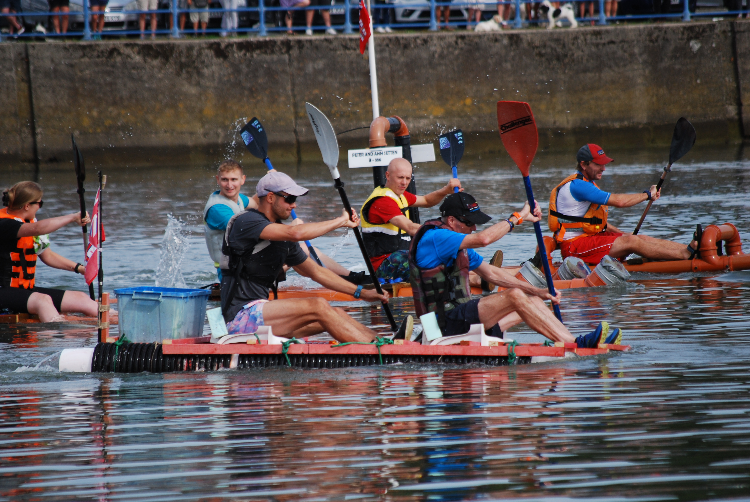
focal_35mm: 311
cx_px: 363
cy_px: 260
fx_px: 6487
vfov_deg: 4.4
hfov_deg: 6.6
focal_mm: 200
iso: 200
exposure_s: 1/640
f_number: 5.6
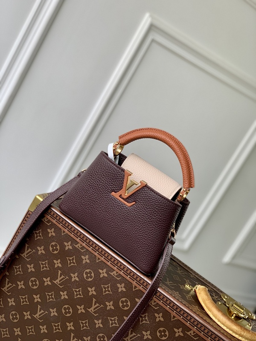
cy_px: 170
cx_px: 128
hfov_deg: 28.0
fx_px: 513
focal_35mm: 52
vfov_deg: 36.8
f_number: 2.4
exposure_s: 1/122
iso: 20
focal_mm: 6
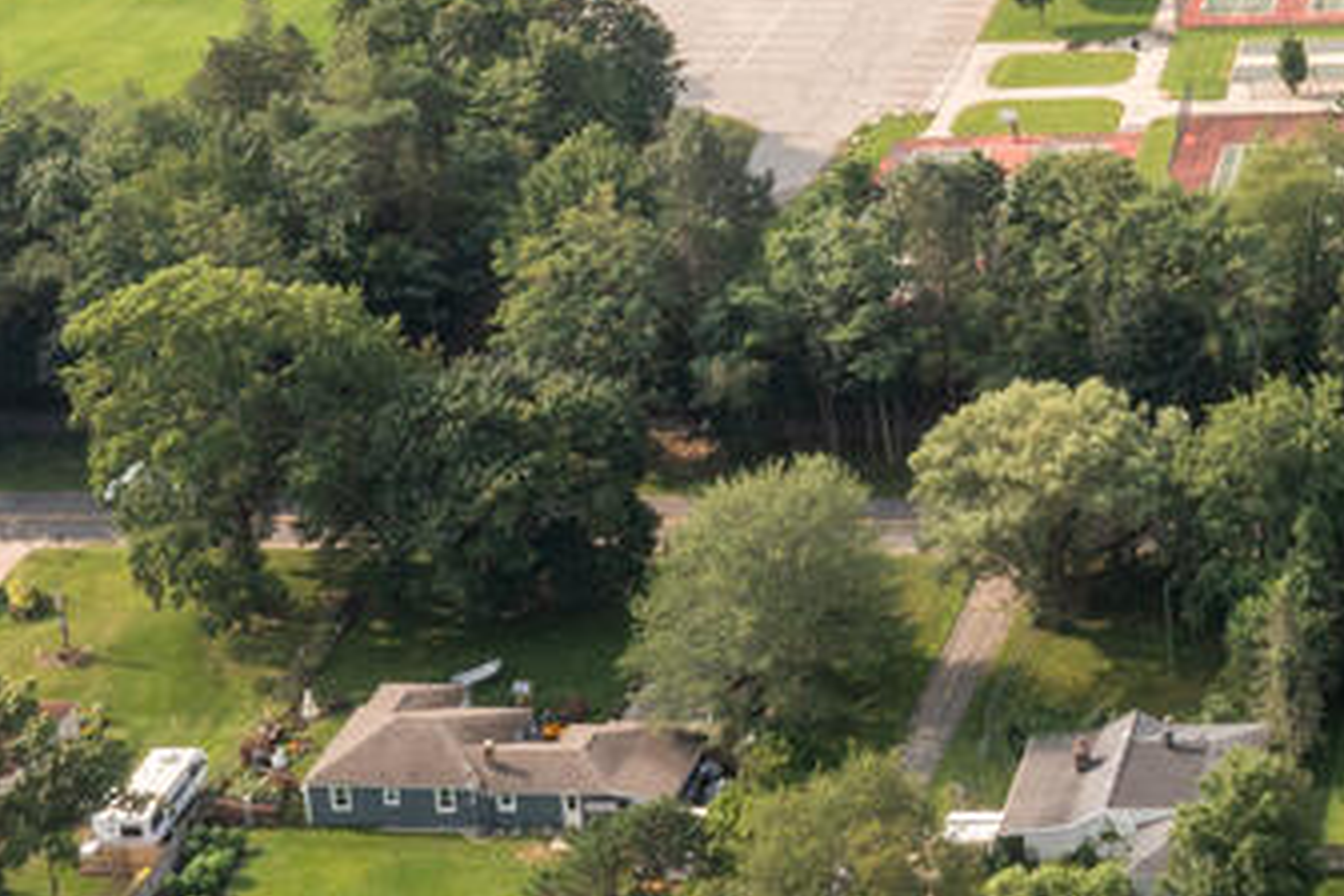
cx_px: 1936
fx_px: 3733
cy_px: -574
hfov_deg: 18.4
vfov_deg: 12.8
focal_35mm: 100
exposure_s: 1/80
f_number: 9
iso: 100
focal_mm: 10.26
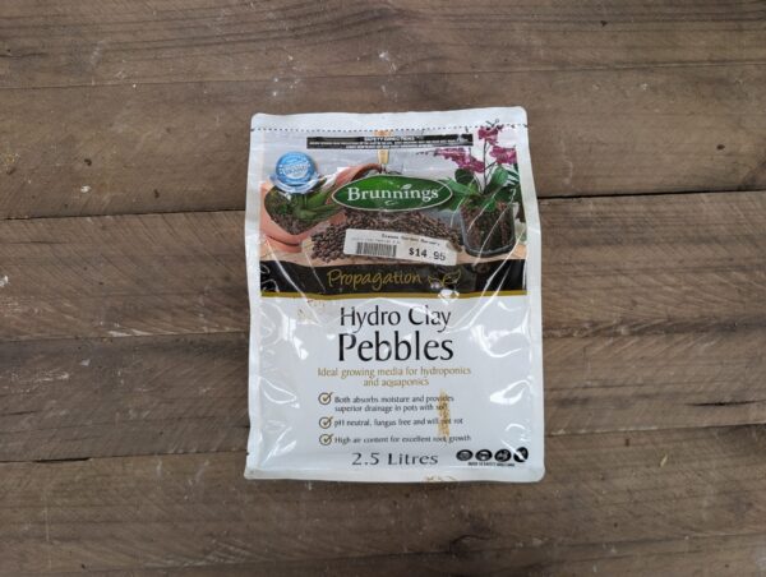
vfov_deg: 57.0
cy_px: 288
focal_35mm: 24
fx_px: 532
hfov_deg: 71.5
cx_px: 383
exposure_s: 1/75.5
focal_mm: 6.9
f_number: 1.68
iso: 93
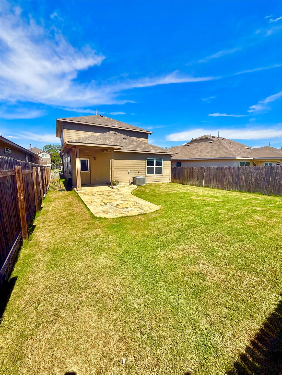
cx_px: 141
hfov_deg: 85.7
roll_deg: -1.1
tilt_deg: -7.1
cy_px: 188
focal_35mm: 14
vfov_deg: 102.1
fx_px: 152
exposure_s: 1/2506
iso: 50
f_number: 2.2
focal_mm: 2.22
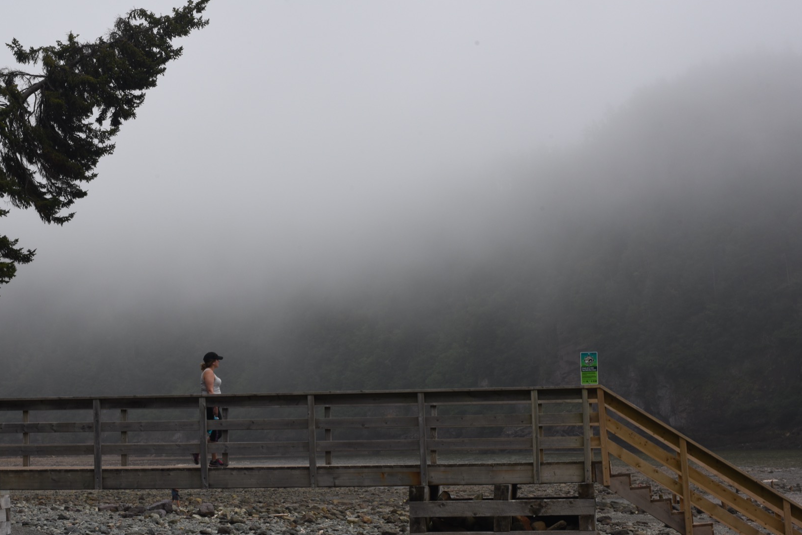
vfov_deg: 18.4
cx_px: 322
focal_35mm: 74
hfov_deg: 27.3
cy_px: 330
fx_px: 1649
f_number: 16
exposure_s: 1/125
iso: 200
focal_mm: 50
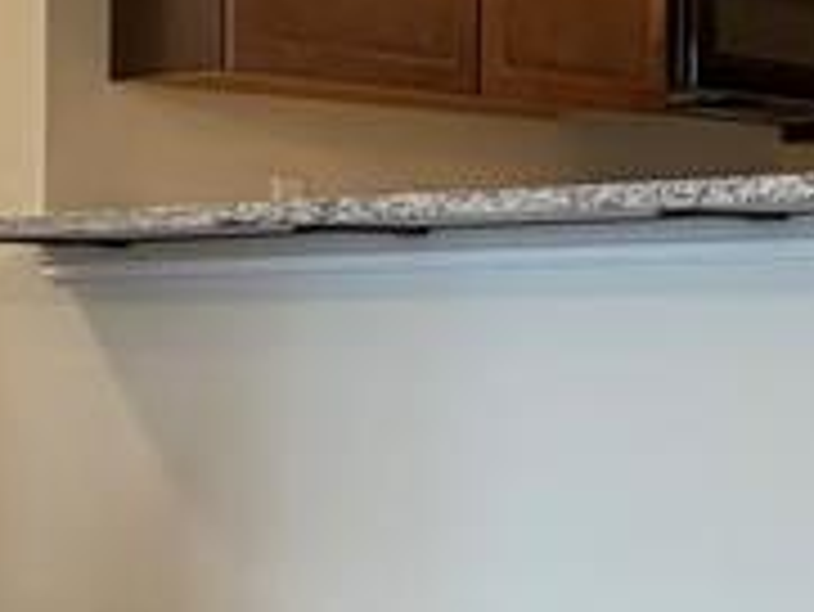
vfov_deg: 18.6
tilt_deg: +3.1
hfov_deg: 21.6
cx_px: 1133
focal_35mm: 79
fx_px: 1859
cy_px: 202
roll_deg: +0.8
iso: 200
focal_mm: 2.22
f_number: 2.2
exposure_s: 1/60
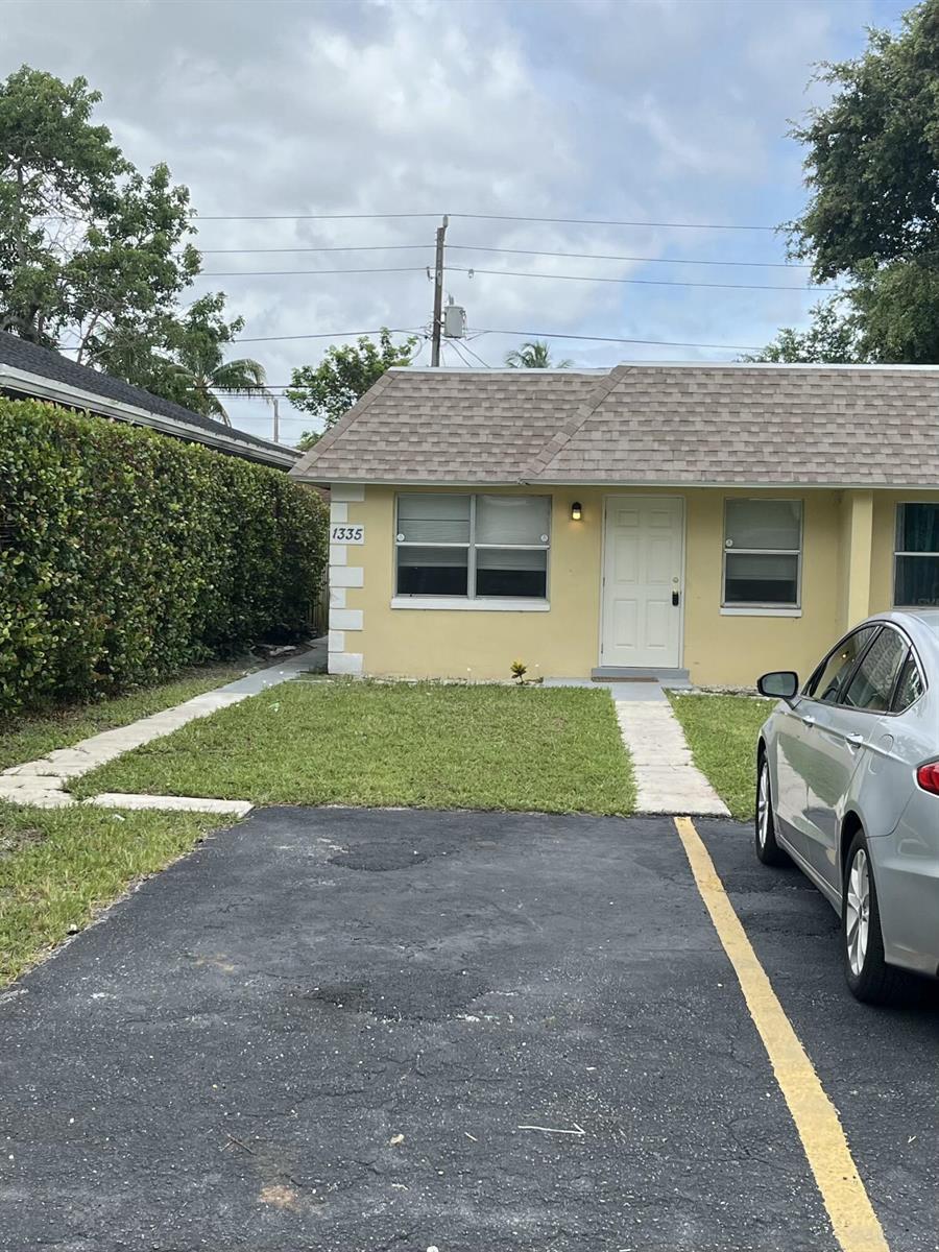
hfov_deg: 53.1
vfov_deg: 67.3
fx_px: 940
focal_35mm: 26
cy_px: 626
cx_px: 470
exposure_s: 1/1992
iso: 50
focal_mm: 5.1
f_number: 1.6
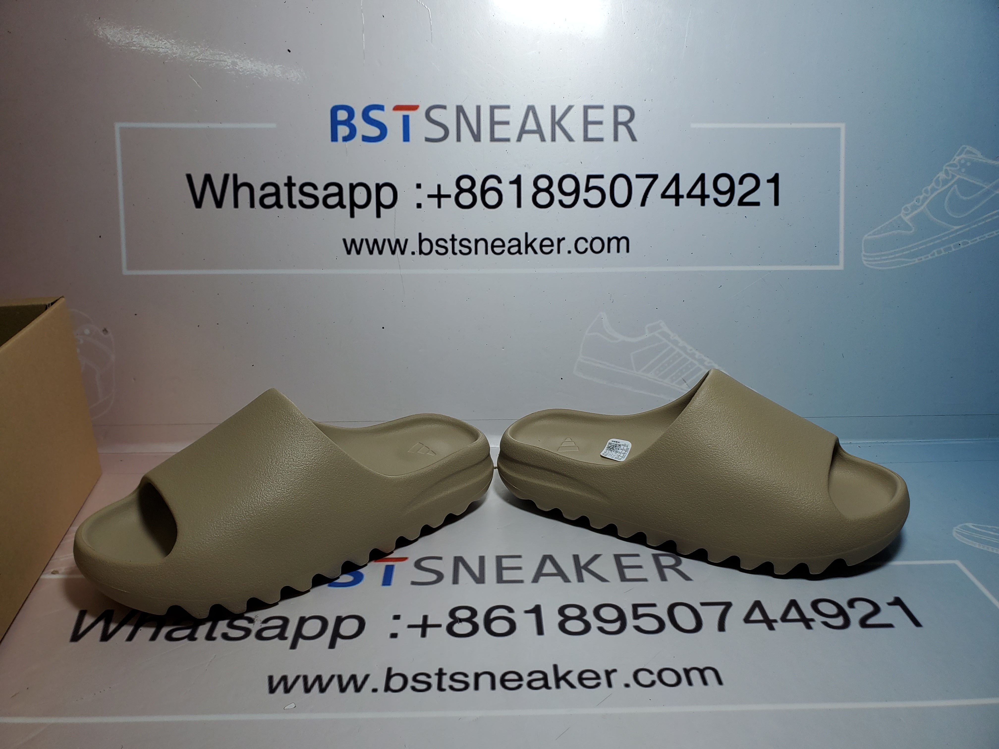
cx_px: 500
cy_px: 374
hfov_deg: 67.3
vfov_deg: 53.1
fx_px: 750
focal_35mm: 26
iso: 50
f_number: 2.4
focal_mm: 4.3
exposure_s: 1/499
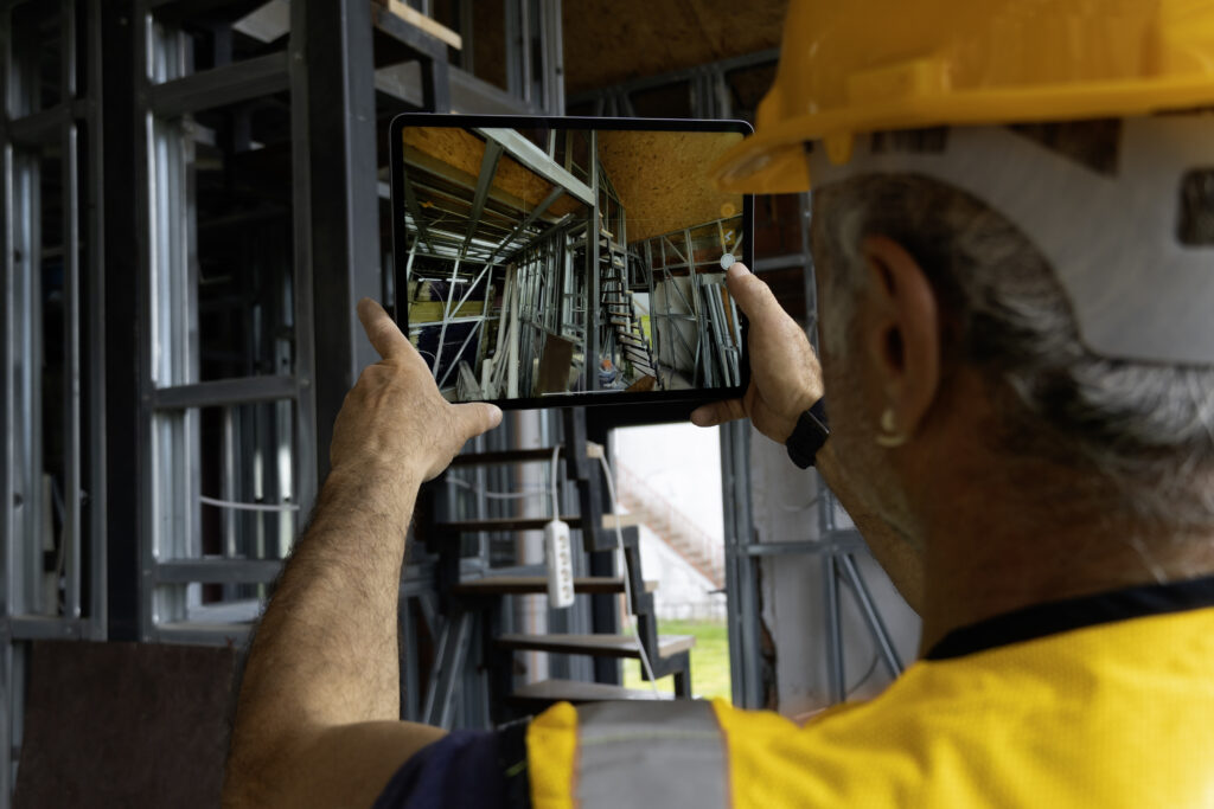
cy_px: 404
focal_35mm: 36
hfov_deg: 53.1
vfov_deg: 36.9
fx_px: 1214
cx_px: 607
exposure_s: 1/125
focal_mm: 24
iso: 200
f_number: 4
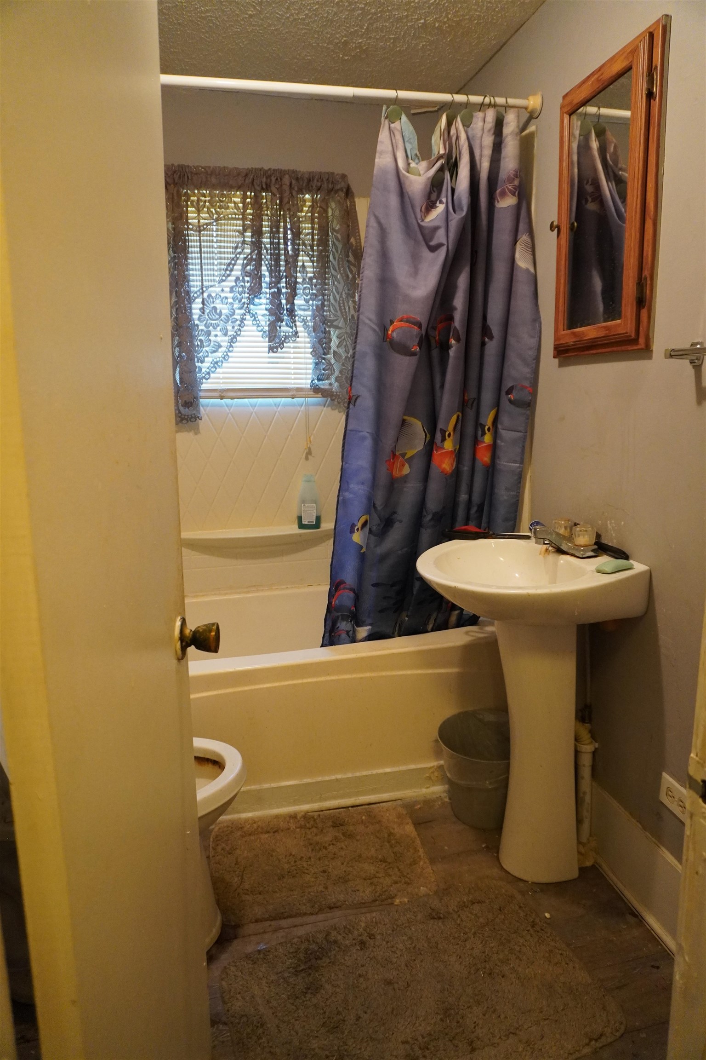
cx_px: 353
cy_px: 530
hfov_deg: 53.1
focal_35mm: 24
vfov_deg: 73.7
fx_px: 706
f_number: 3.5
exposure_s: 1/160
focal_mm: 16
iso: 3200
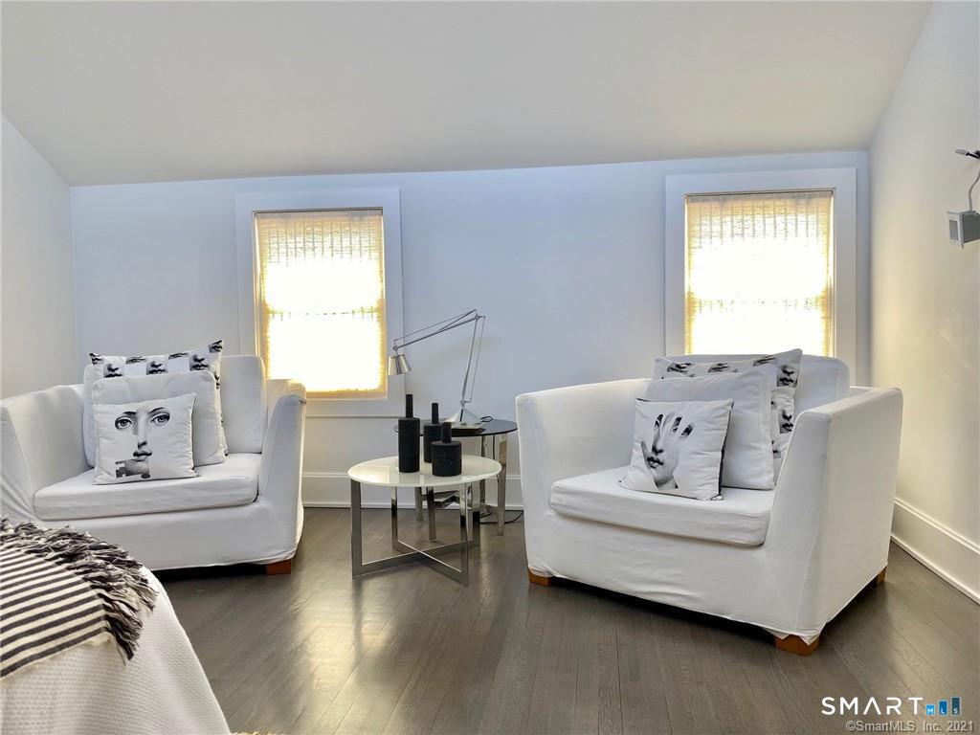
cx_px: 490
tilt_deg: -2.2
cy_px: 368
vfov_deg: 53.1
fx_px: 736
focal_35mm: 26
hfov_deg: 67.3
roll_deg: +1.1
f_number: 1.8
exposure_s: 1/120
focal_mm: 4.25
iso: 40
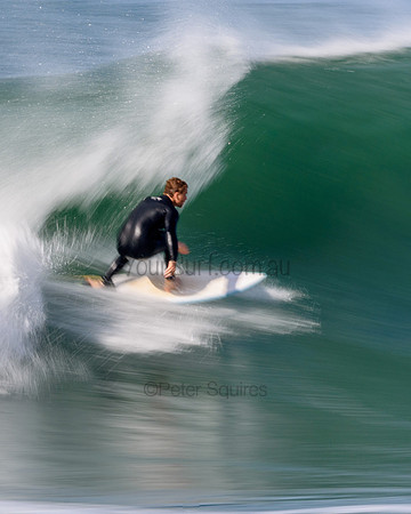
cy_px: 307
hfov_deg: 1.3
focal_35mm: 1157
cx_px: 198
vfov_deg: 1.7
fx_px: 17594
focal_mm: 440
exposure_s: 1/20
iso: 100
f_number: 18
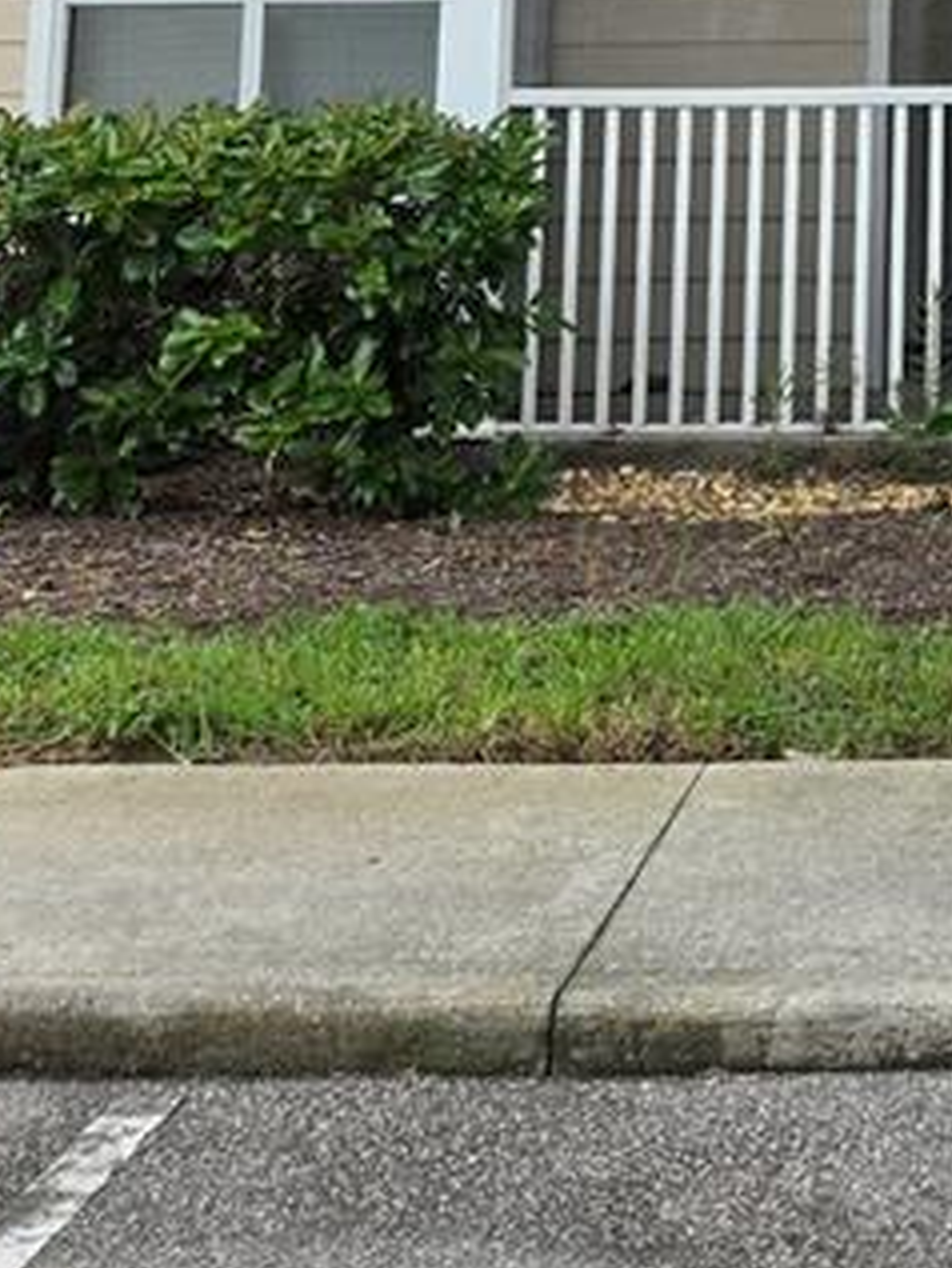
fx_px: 3188
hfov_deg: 16.1
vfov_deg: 20.2
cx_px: 1232
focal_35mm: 87
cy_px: -472
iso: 25
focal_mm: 5.4
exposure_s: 1/640
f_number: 1.8
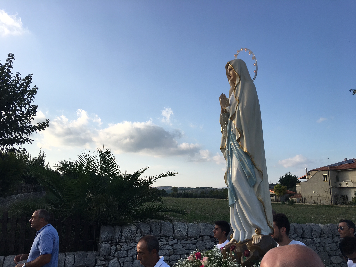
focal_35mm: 29
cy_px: 134
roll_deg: -0.7
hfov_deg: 61.7
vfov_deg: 48.2
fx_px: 298
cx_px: 178
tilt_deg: +13.2
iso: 25
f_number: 2.2
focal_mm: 4.15
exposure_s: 1/1166
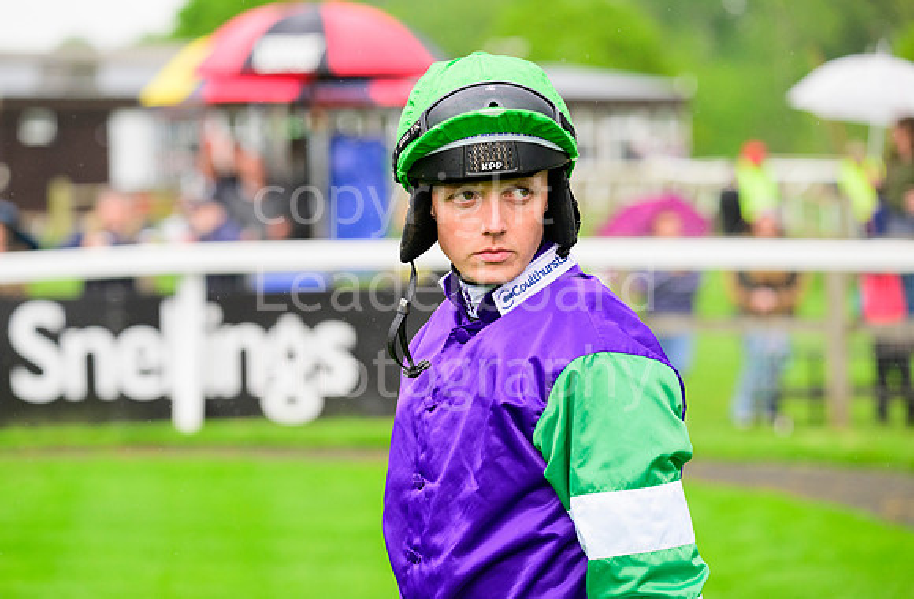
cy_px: 314
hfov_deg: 11.4
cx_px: 443
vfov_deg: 7.5
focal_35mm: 181
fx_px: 4577
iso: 2000
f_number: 5.6
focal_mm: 175
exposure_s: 1/1250
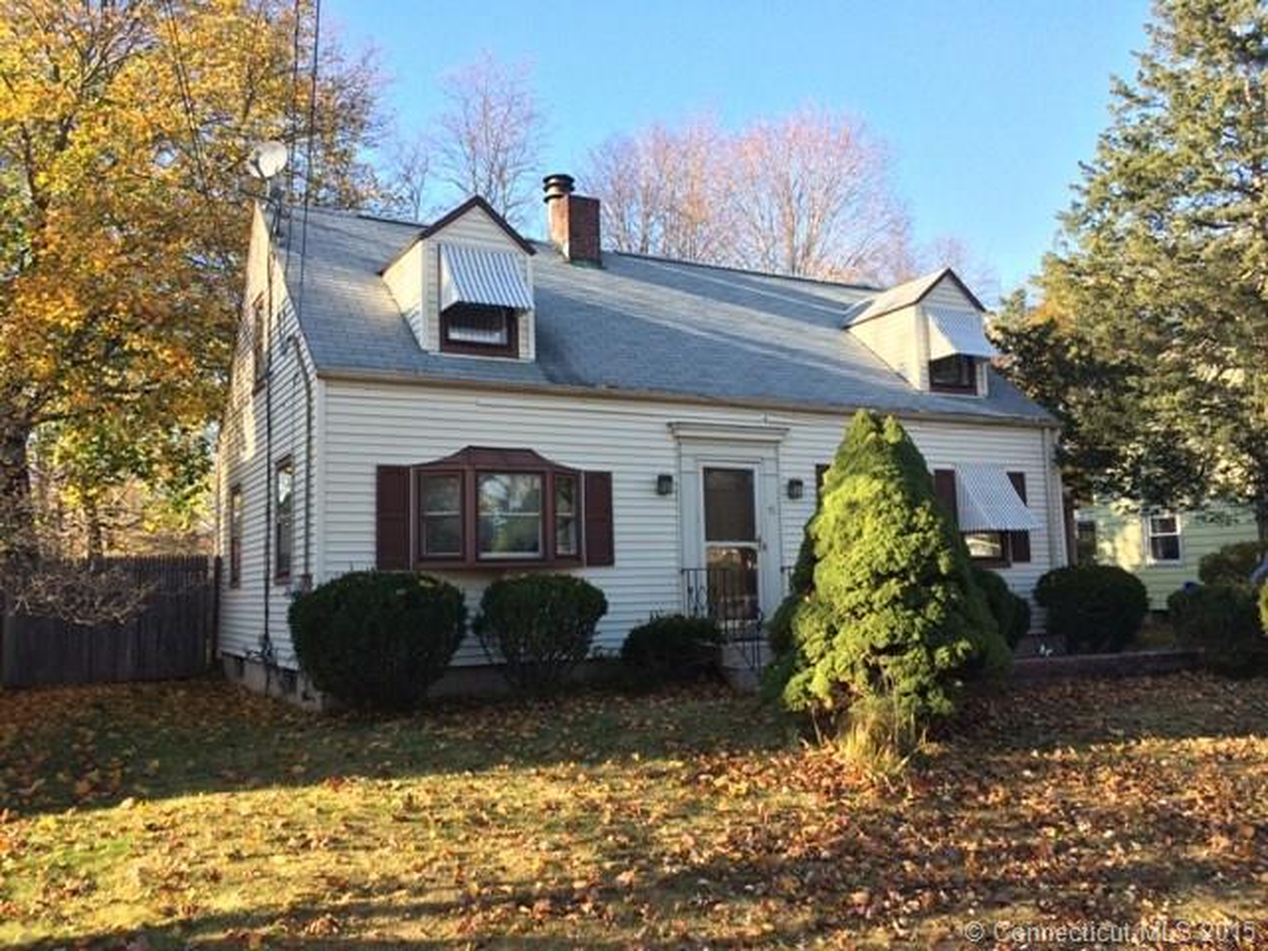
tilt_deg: +3.7
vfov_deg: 48.2
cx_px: 634
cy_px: 476
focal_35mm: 29
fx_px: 1062
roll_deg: +2.1
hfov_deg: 61.7
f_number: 2.2
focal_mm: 4.15
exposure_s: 1/622
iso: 32
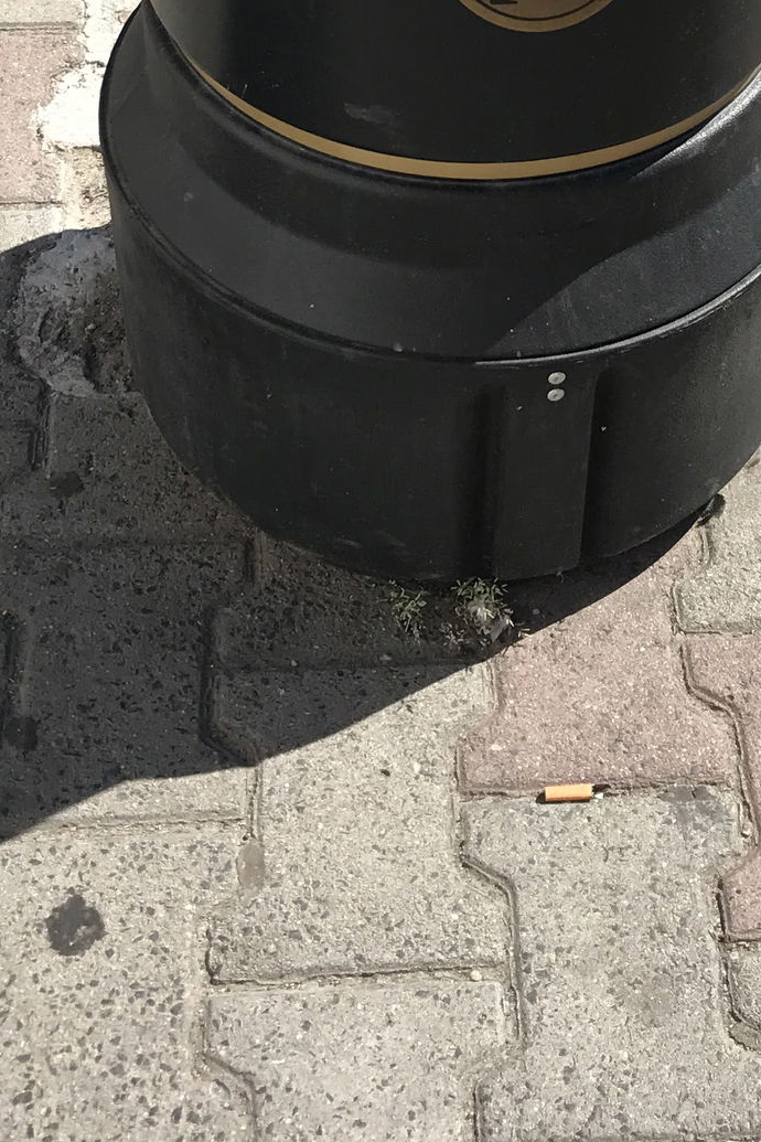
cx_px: 493
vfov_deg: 26.3
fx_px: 2283
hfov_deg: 18.9
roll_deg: -0.5
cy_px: -52
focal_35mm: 72
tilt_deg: -38.8
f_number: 1.8
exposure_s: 1/1773
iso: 20
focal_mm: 3.99
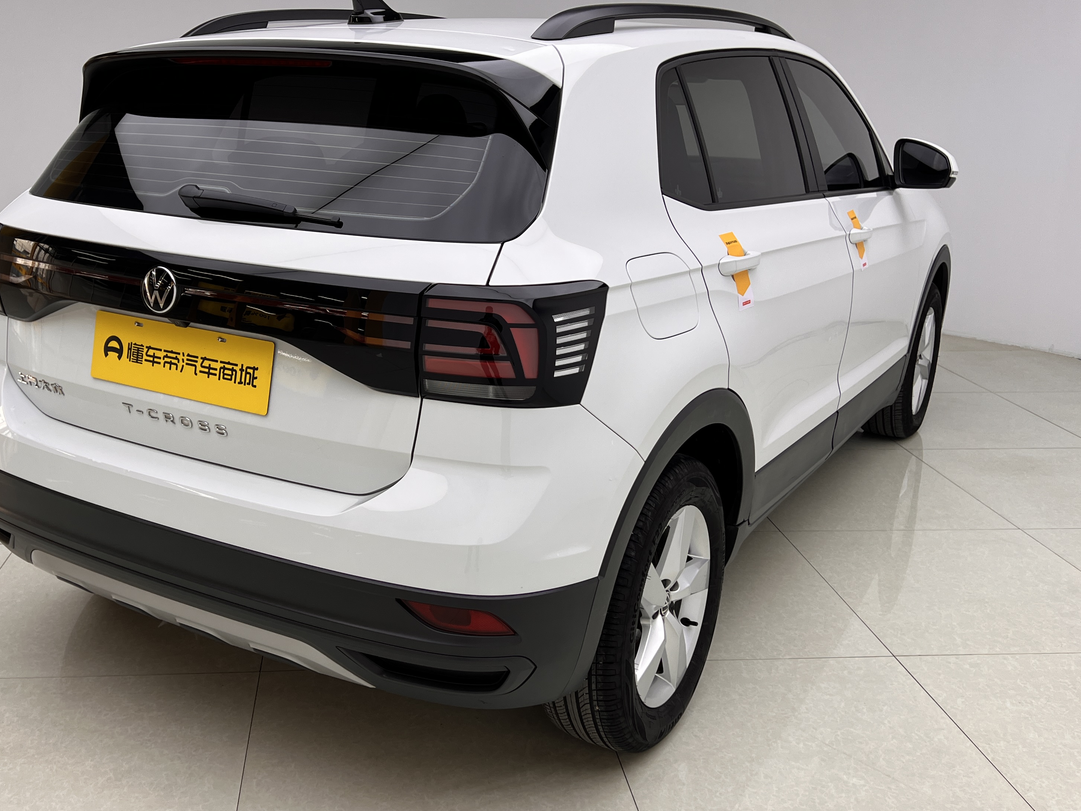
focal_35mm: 36
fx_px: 1124
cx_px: 446
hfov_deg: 51.1
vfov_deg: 39.6
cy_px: 382
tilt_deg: -16.0
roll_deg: +0.5
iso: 40
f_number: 1.5
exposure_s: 1/244
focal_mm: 5.7
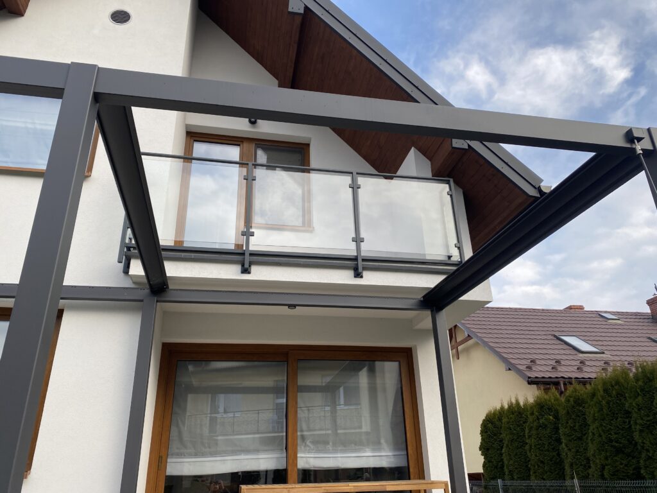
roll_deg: +1.0
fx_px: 493
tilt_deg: +24.3
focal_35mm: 26
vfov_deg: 53.1
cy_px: 246
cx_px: 328
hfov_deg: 67.3
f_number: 1.8
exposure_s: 1/517
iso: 32
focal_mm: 4.25
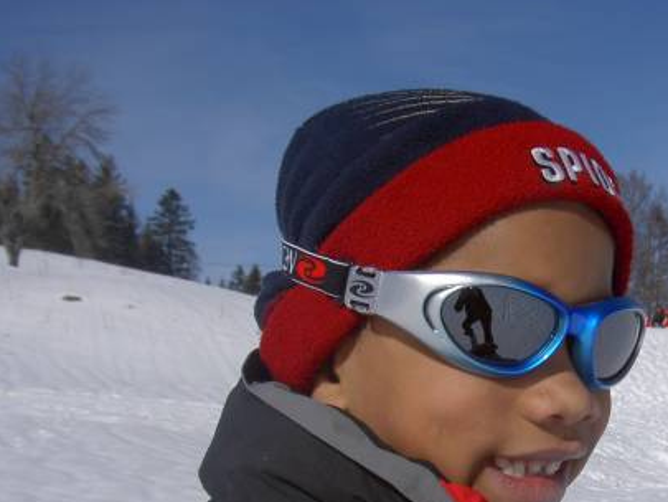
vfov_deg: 18.8
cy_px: 454
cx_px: 525
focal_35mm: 77
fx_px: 1486
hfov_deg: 25.0
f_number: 4.7
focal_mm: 8
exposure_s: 1/1600
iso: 100
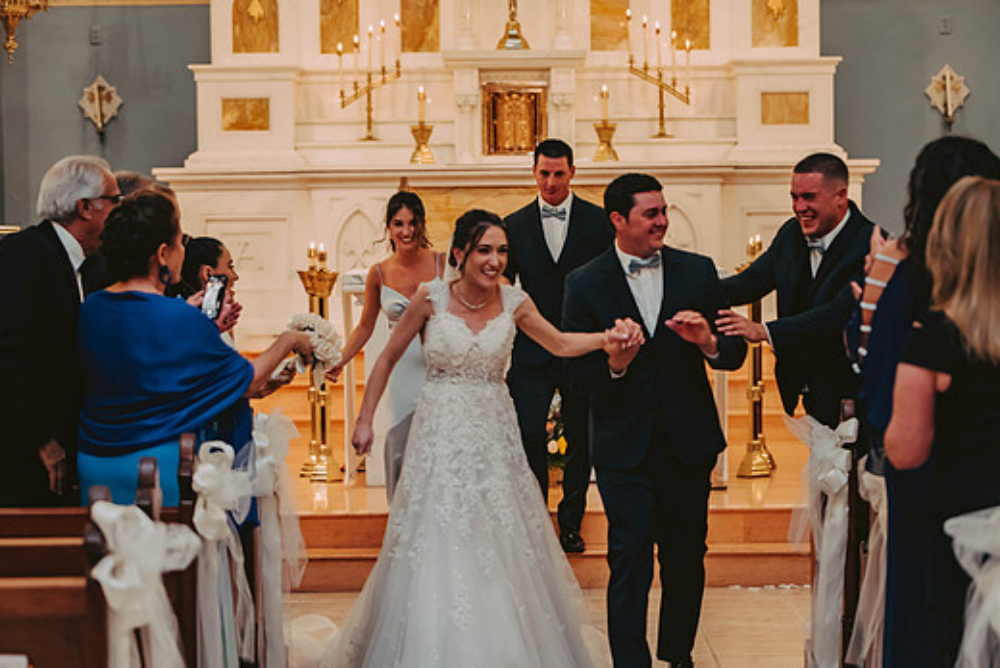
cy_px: 359
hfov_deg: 19.3
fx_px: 2945
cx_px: 488
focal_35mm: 106
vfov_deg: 12.9
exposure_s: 1/80
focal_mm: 95
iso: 1600
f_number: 2.8
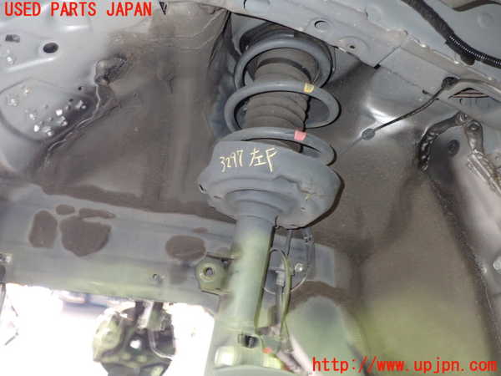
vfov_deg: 46.8
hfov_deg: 60.0
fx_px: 434
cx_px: 250
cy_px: 188
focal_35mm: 30
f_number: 6.3
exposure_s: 1/2.5
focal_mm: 5.4
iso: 800
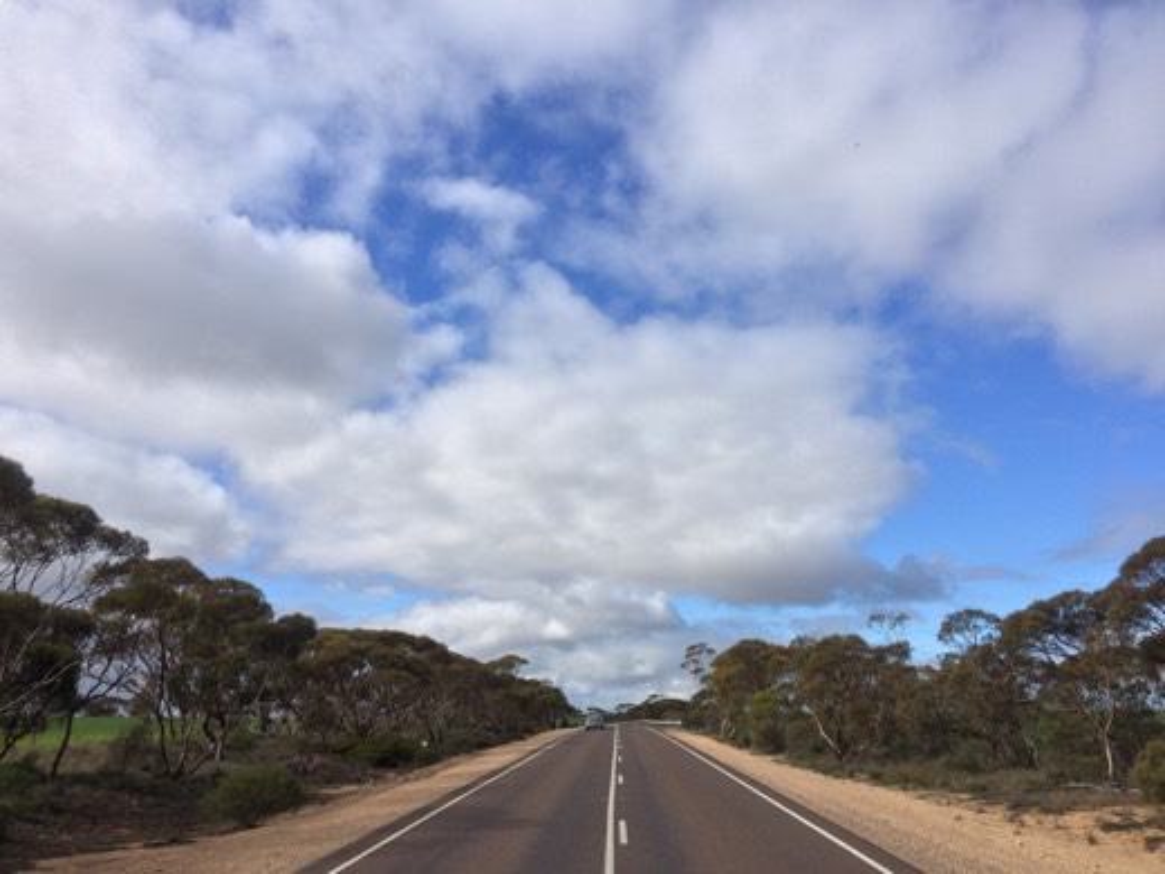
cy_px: 437
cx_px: 582
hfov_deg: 61.7
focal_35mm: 29
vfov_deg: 48.2
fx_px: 976
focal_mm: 4.15
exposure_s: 1/3425
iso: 32
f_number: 2.2
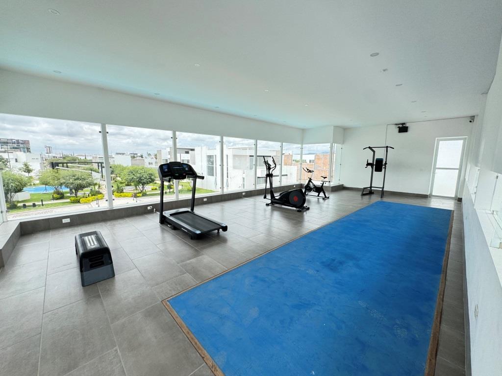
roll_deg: -1.4
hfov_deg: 102.1
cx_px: 251
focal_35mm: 14
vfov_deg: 85.7
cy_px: 188
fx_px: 203
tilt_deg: -8.4
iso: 40
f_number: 2.2
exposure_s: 1/349
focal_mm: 2.22
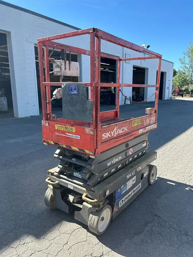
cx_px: 96
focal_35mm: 26
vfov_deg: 67.3
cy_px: 128
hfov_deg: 53.1
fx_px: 193
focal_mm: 5.7
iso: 50
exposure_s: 1/1079
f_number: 1.5
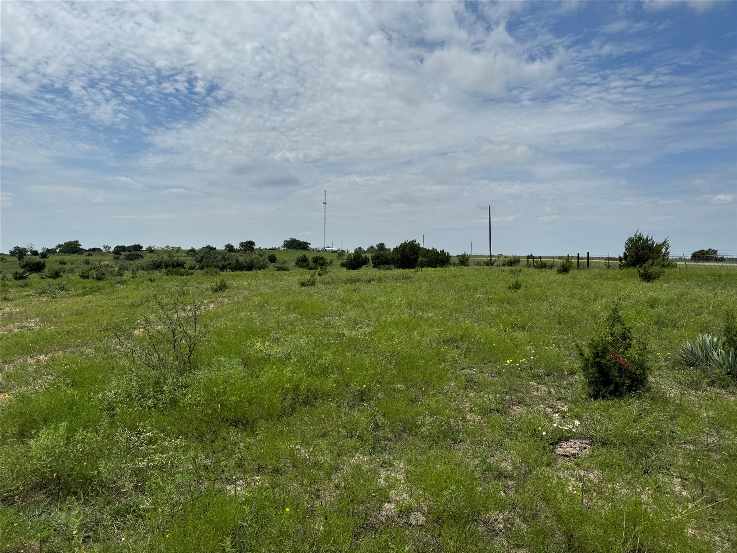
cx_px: 368
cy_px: 276
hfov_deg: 71.6
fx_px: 511
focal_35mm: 24
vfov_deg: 56.8
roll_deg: -1.2
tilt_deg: -2.8
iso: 80
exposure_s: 1/9009
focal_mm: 6.76
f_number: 1.78
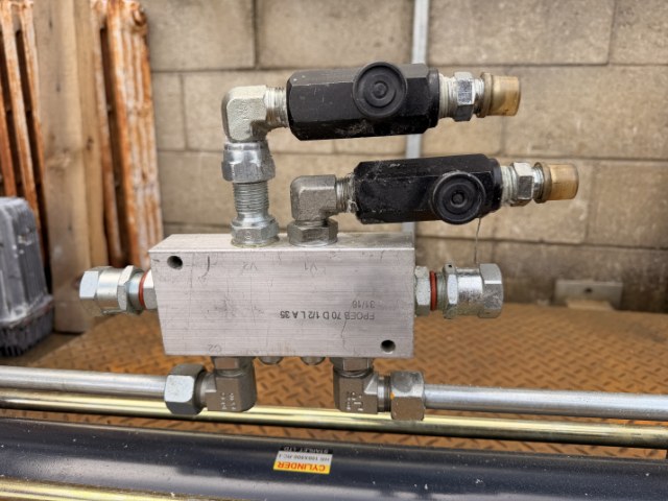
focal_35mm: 24
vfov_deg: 56.8
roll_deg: +0.1
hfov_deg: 71.6
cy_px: 250
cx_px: 334
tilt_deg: -14.3
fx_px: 463
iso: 80
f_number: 1.78
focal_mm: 6.76
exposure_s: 1/702
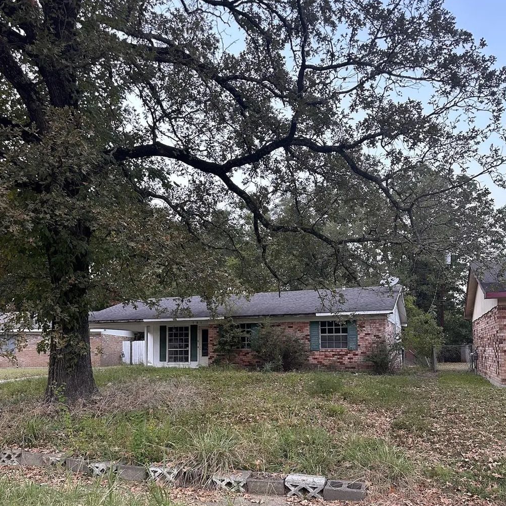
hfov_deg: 55.6
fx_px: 480
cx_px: 258
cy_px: 324
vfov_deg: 54.8
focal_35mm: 29
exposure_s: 1/75
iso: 250
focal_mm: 6.86
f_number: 1.78
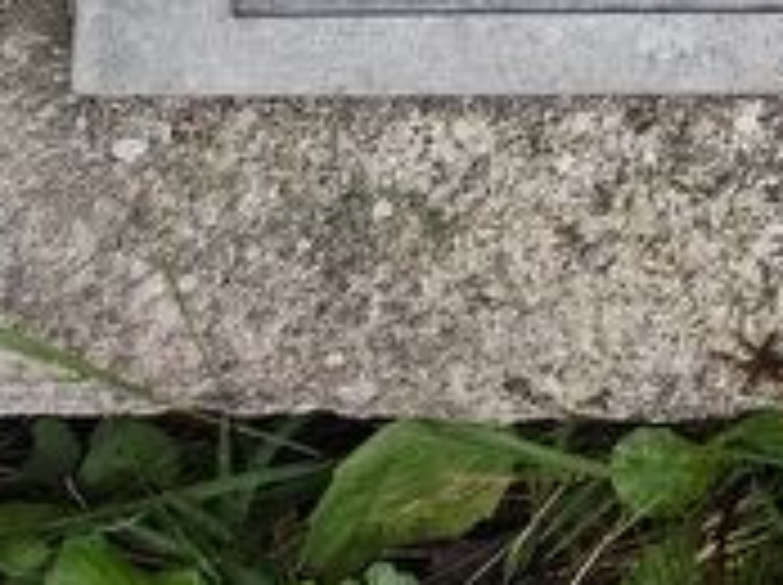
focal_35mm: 106
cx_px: 1210
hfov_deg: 16.7
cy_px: -680
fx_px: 2394
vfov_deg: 12.0
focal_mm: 5.56
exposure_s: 1/120
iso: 659
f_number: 1.8
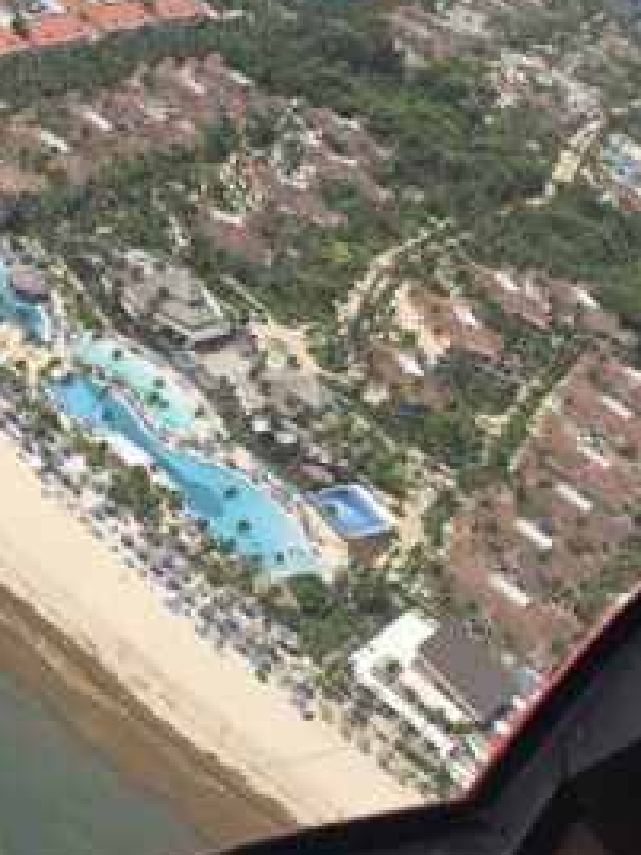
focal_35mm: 78
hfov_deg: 17.9
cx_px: -148
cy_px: 281
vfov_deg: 24.9
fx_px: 1926
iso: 40
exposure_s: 1/1864
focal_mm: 6.3
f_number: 1.7
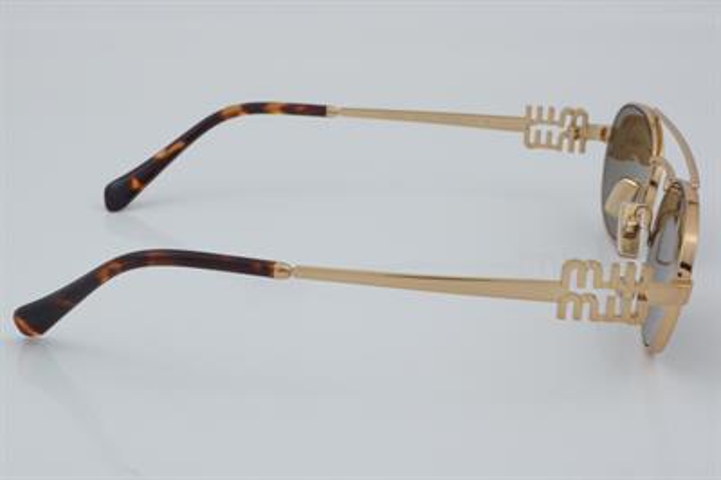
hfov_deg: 27.0
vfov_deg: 18.2
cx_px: 360
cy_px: 240
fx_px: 1501
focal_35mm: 75
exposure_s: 1/4
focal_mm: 50
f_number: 32
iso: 100
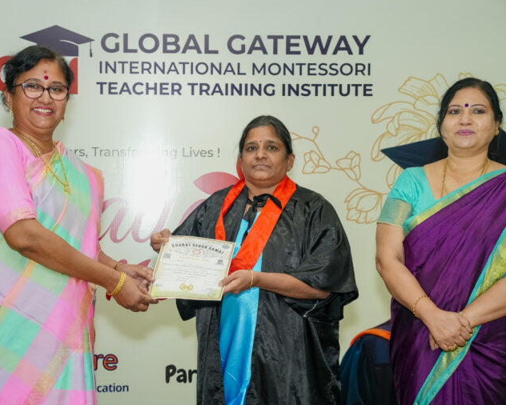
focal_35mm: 73
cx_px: 203
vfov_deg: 21.0
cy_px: 202
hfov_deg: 26.0
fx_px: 1094
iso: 1000
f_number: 6.3
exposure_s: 1/125
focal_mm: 64
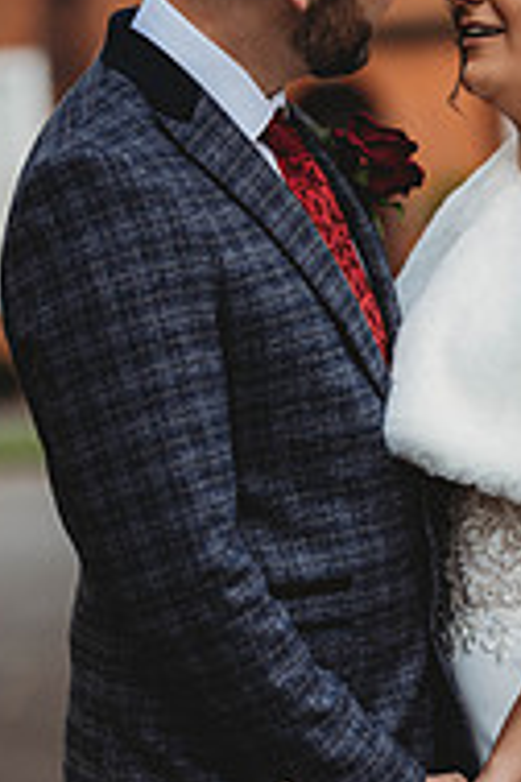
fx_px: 4385
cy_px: 567
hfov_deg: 6.8
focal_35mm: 202
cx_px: 457
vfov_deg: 10.2
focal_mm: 85
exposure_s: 1/160
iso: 100
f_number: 1.8
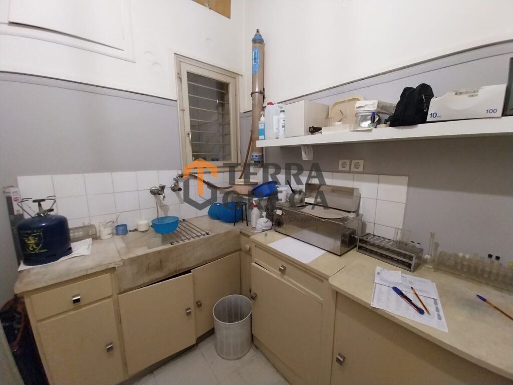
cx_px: 256
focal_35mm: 13
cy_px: 192
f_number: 2.2
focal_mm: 1.13
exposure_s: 1/25
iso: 202
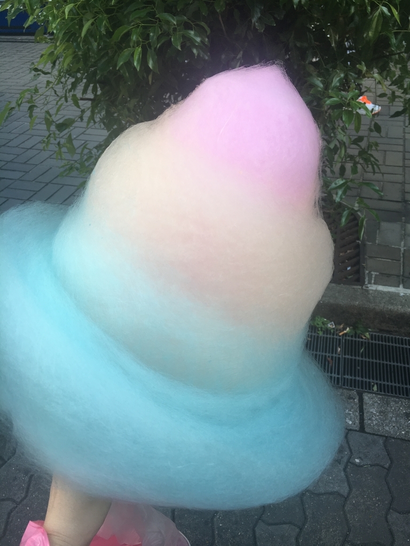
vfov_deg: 61.7
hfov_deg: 48.2
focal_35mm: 29
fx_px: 458
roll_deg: +3.5
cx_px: 205
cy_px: 273
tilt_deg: -36.2
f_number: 2.2
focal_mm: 4.15
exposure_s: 1/133
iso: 25
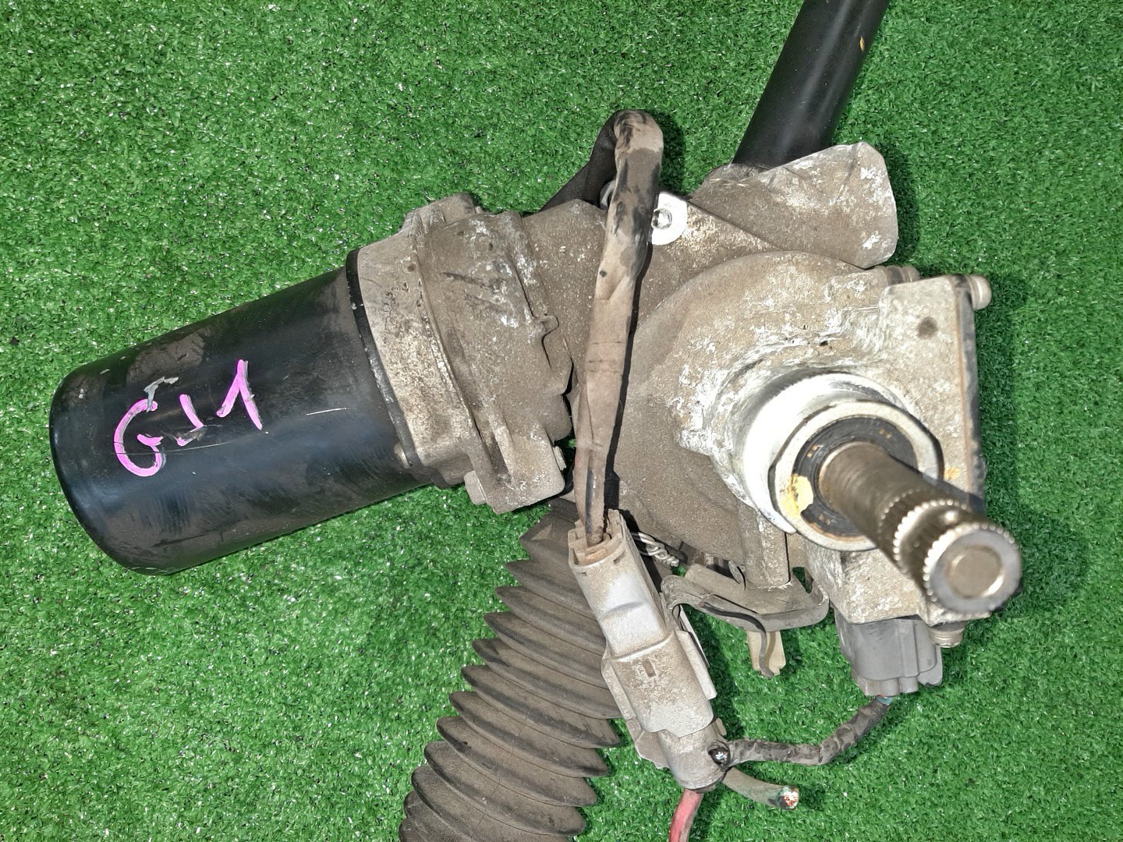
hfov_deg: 67.3
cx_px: 562
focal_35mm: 26
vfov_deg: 53.1
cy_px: 421
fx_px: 843
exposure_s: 1/33
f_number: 1.7
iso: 173
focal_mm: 3.93
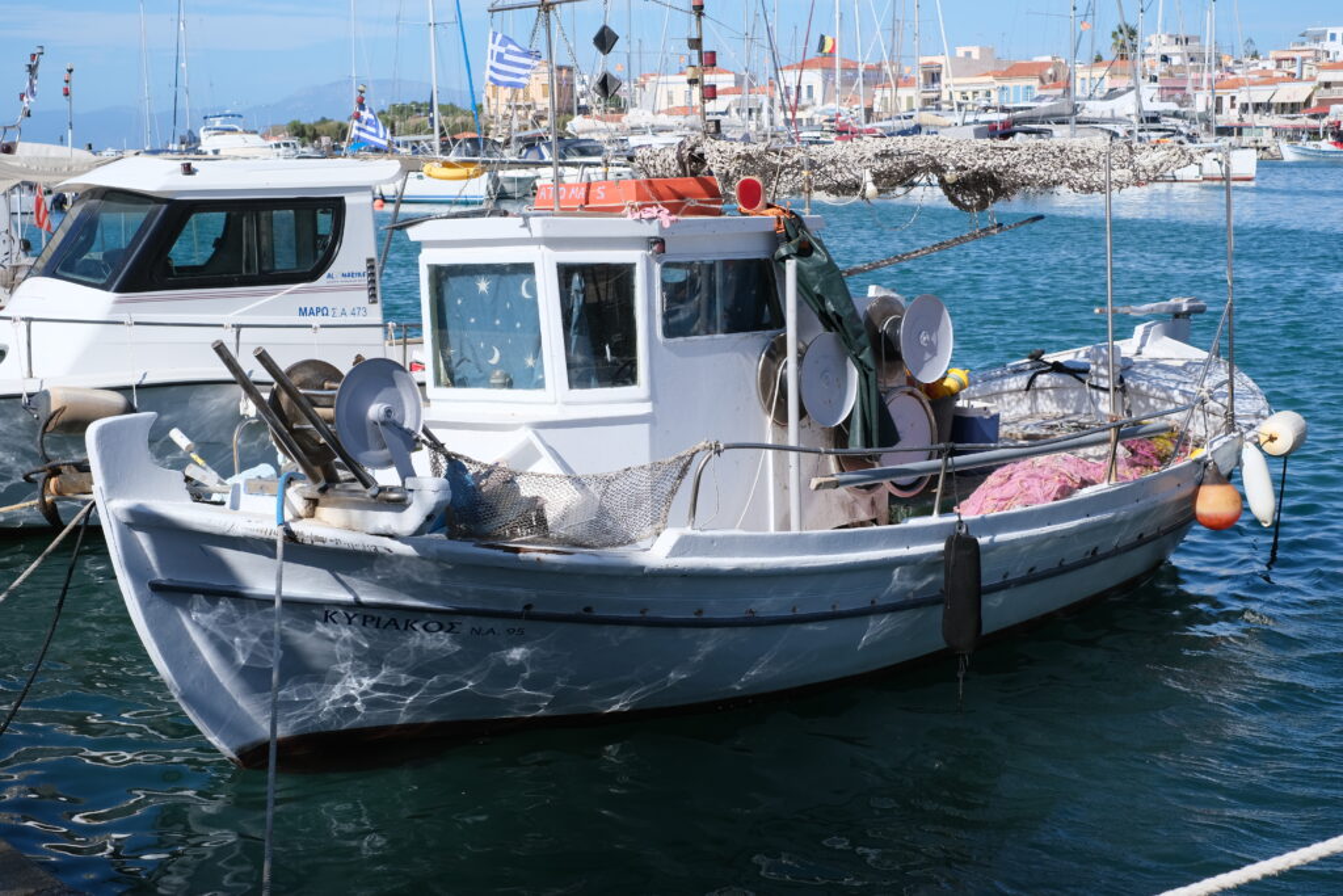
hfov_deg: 37.5
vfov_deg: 25.5
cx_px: 672
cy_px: 448
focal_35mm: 53
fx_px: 1977
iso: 320
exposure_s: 1/1300
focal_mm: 35
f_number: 5.6
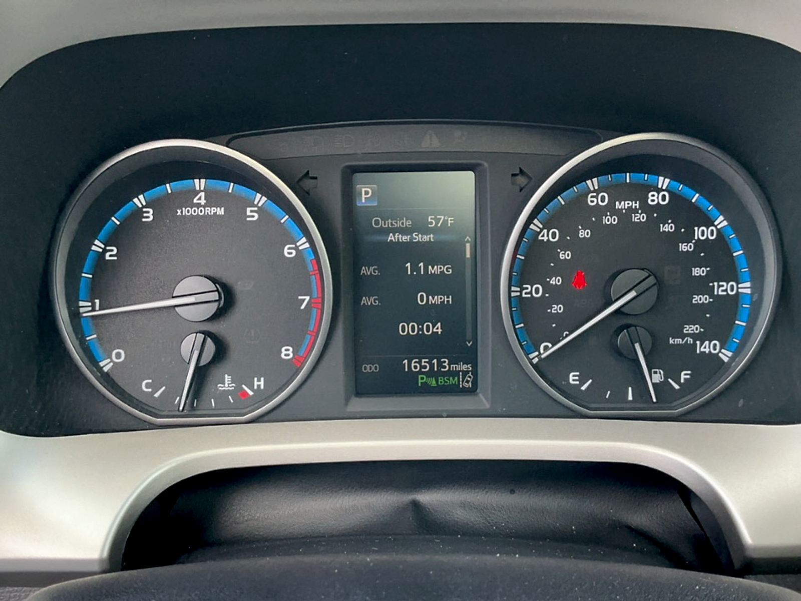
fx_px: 694
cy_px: 300
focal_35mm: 30
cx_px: 400
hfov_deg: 60.0
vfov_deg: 46.8
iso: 80
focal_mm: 3
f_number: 1.8
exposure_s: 1/60
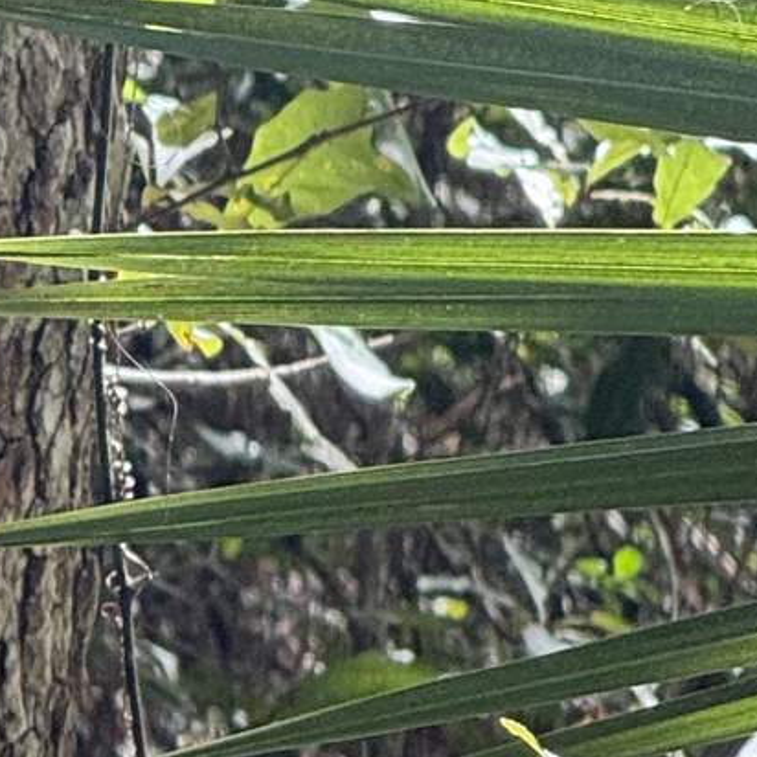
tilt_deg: -6.0
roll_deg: -0.8
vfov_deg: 2.9
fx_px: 14672
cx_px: -524
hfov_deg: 2.9
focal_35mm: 593
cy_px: 1345
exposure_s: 1/205
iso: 50
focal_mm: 15.66
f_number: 2.8
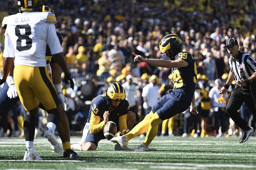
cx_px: 128
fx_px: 2132
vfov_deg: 4.6
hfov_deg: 6.9
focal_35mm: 300
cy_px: 85
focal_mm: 200
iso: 320
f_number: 2.8
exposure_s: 1/2500
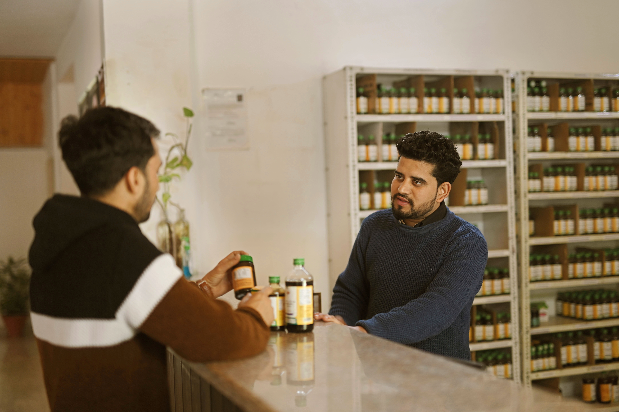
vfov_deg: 27.0
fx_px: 859
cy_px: 206
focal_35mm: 50
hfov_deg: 39.6
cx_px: 310
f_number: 1.4
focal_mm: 50
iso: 320
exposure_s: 1/80
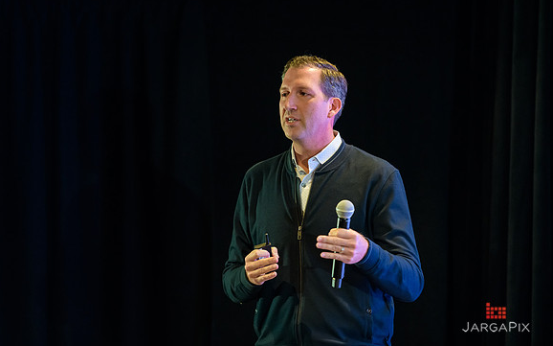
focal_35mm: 174
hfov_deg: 12.0
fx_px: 2622
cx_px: 276
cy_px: 167
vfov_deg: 7.5
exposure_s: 1/200
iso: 3200
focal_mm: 170
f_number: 3.2
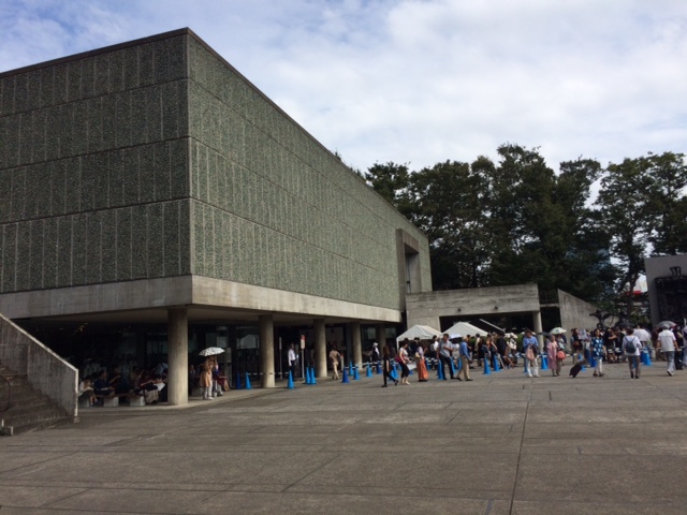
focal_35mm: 29
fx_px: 576
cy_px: 258
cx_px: 344
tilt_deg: +8.5
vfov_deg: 48.2
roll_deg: +2.6
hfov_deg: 61.7
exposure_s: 1/3425
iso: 32
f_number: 2.2
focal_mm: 4.15
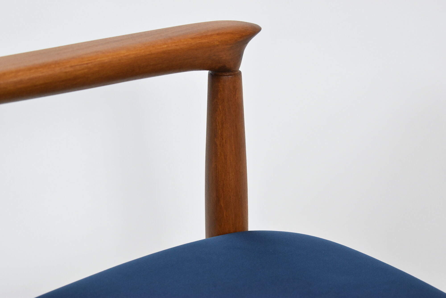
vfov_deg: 16.6
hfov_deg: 24.6
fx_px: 1023
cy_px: 149
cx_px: 223
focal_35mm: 82
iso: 1250
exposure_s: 1/125
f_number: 5.6
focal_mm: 55
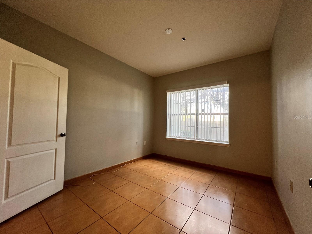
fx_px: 117
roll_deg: -1.1
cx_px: 156
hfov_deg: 106.2
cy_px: 117
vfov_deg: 89.9
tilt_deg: +1.9
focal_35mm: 13
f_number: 1.8
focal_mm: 1.57
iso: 125
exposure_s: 1/60
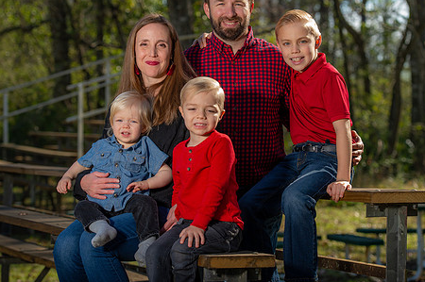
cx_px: 219
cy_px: 104
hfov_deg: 17.7
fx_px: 1368
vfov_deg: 11.8
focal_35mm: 116
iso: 50
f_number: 4.5
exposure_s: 1/250
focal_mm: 90
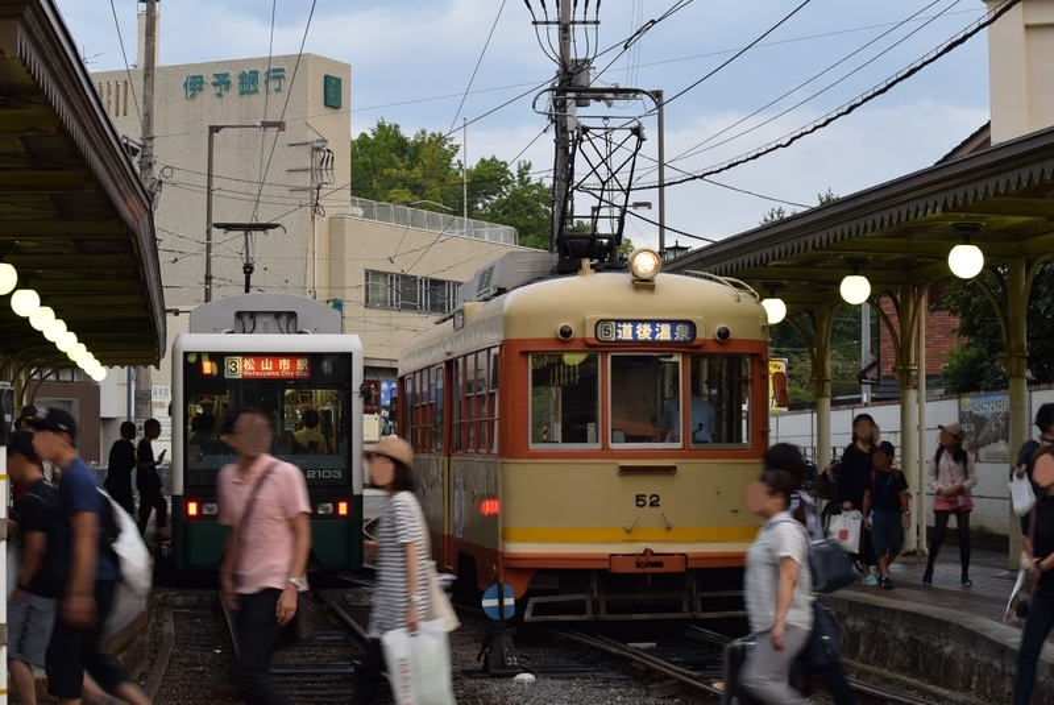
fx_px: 2418
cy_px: 352
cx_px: 527
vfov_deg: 16.6
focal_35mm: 82
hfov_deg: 24.6
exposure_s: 1/20
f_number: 8
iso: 100
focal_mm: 55
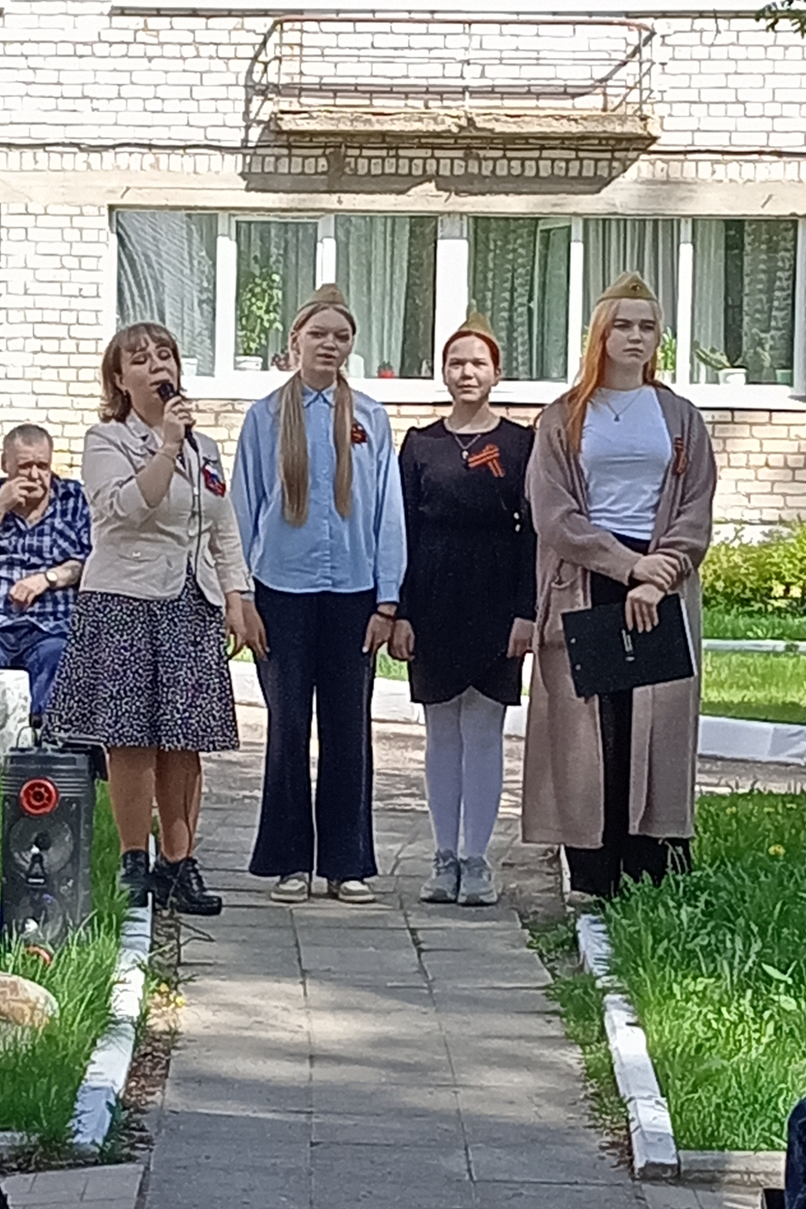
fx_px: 3929
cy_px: 605
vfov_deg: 17.5
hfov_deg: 11.7
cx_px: 420
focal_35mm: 117
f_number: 1.8
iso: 102
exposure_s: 1/569
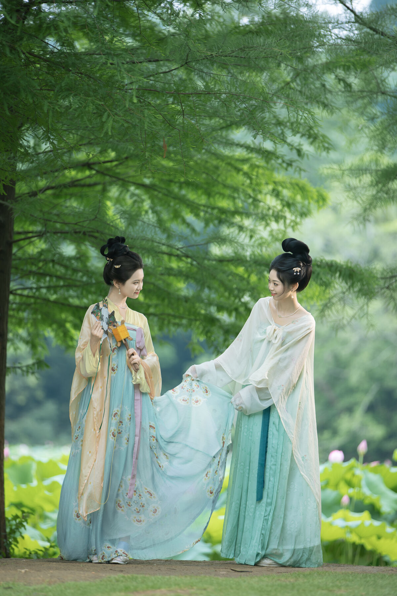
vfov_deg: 12.1
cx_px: 198
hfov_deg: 8.1
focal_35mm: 170
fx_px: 2812
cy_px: 298
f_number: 2.8
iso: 100
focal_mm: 170
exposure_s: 1/125
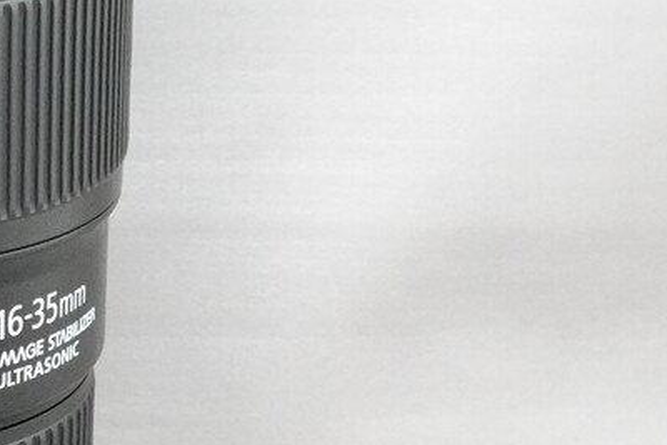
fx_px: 2669
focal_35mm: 144
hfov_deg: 13.9
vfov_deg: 9.5
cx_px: -105
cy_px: 238
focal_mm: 17.88
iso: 5000
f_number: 5.6
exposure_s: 1/50
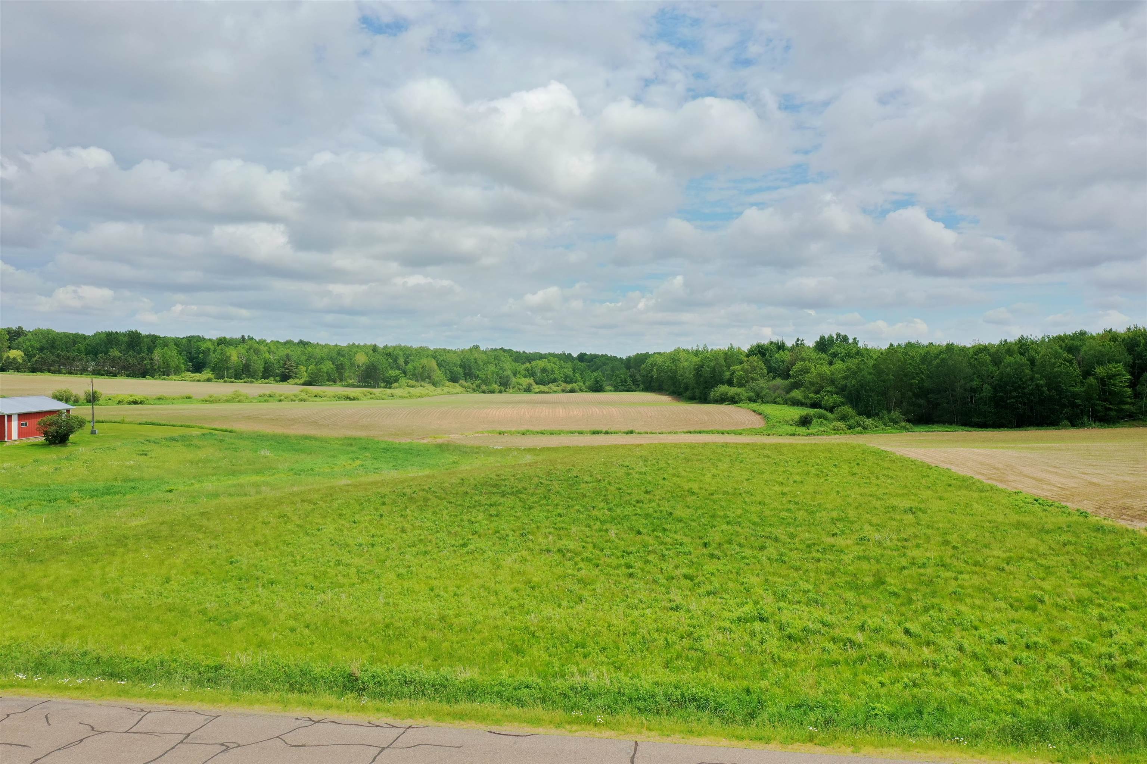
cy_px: 382
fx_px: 892
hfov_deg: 65.5
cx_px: 574
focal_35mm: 28
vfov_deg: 46.4
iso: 100
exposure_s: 1/400
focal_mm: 10.26
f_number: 5.6
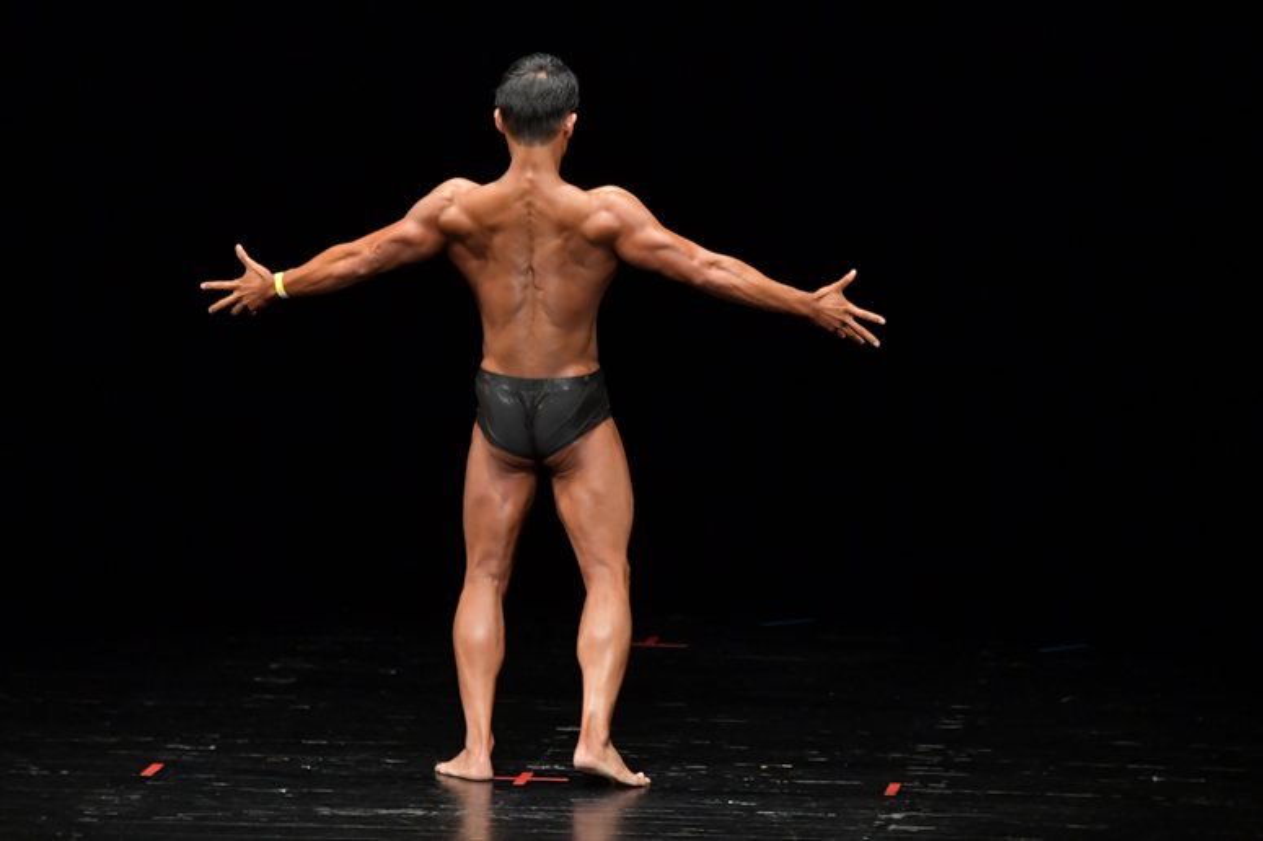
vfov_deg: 4.8
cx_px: 632
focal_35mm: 285
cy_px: 420
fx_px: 9994
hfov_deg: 7.2
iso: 4000
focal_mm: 190
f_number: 5.6
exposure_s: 1/400
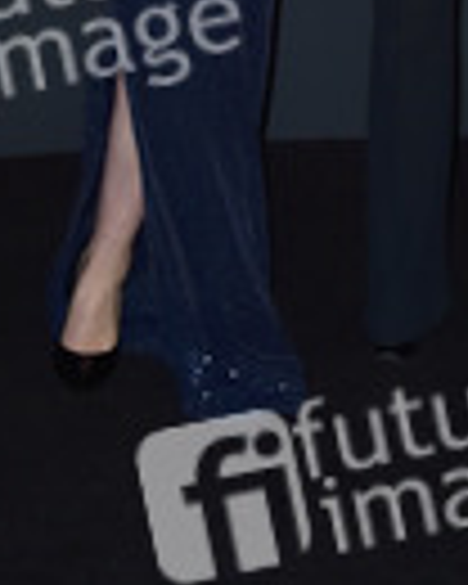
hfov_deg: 9.6
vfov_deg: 11.8
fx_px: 2753
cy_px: -198
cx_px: 502
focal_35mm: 159
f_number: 6.3
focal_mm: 55
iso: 320
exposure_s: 1/250
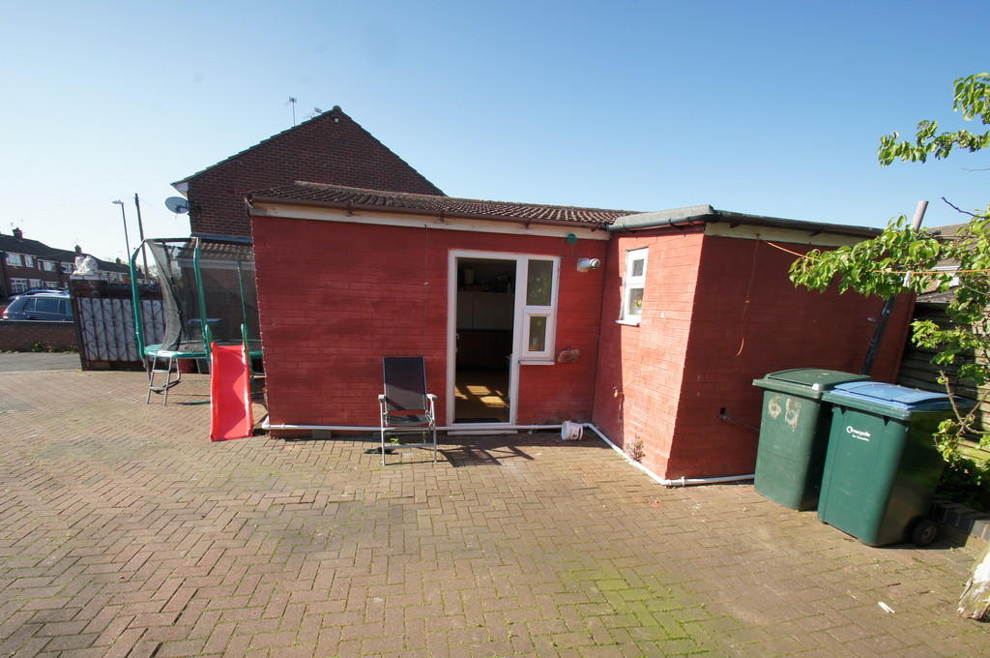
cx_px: 495
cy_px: 329
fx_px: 412
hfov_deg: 100.5
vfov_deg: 77.2
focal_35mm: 15
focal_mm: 10
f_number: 10
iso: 200
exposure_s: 1/125
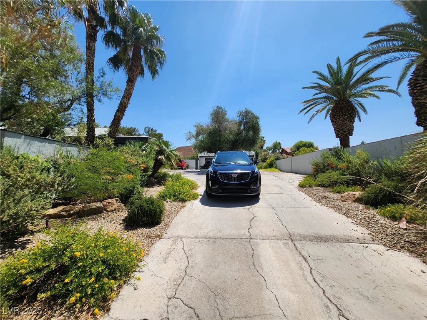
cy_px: 160
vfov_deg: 89.9
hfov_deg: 106.2
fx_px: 160
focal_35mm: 13
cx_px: 214
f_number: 2.2
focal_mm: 1.74
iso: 32
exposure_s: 1/1765
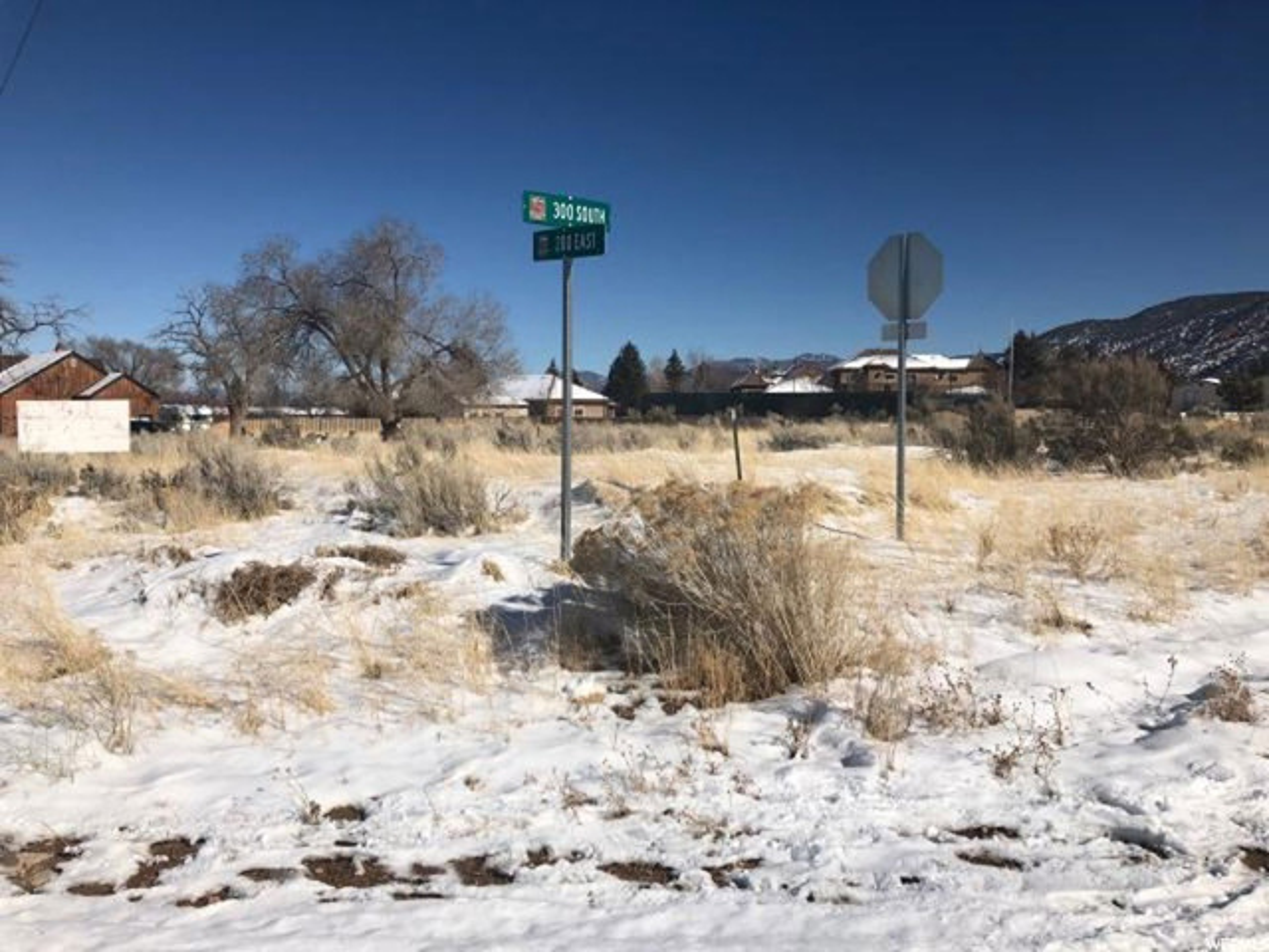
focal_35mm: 28
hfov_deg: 63.4
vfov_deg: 49.7
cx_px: 634
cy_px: 476
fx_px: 1026
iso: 20
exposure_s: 1/6024
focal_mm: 3.99
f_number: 1.8
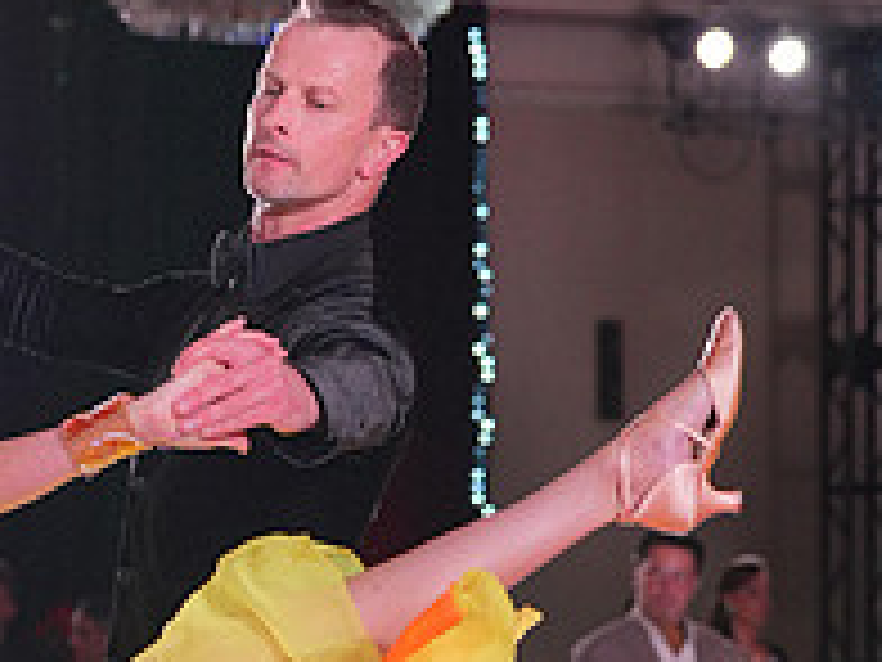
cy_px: 869
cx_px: 43
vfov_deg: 7.4
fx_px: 5070
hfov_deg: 9.9
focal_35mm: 199
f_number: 4
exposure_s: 1/500
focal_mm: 70
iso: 2000
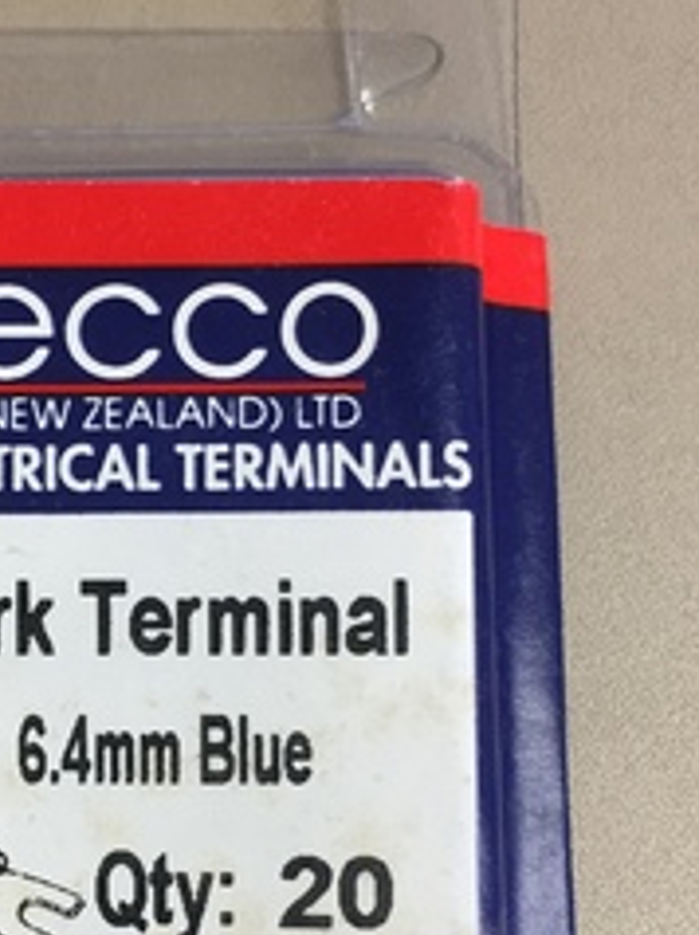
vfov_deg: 31.6
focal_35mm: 61
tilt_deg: -86.4
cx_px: 128
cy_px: 574
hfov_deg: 23.6
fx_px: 1645
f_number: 2.2
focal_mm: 4.15
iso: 80
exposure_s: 1/33
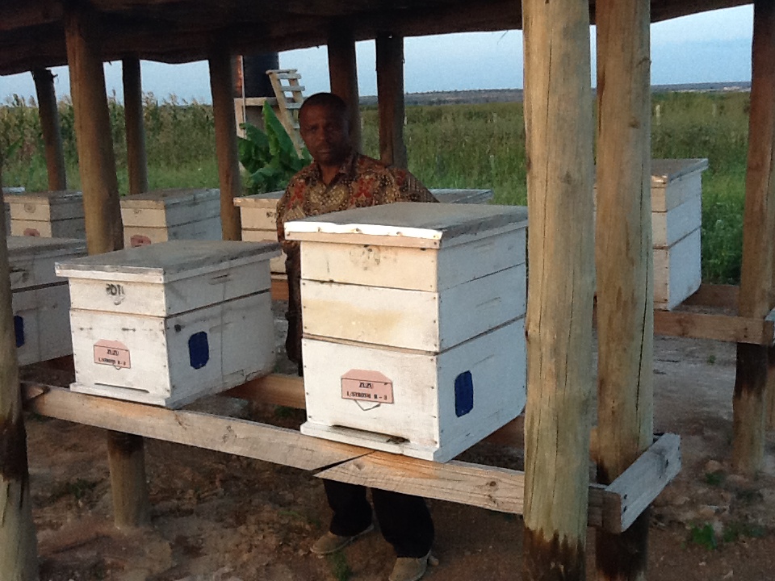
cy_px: 290
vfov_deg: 32.9
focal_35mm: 44
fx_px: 985
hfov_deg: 42.9
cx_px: 388
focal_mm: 2.03
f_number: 2.4
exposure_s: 1/120
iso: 64
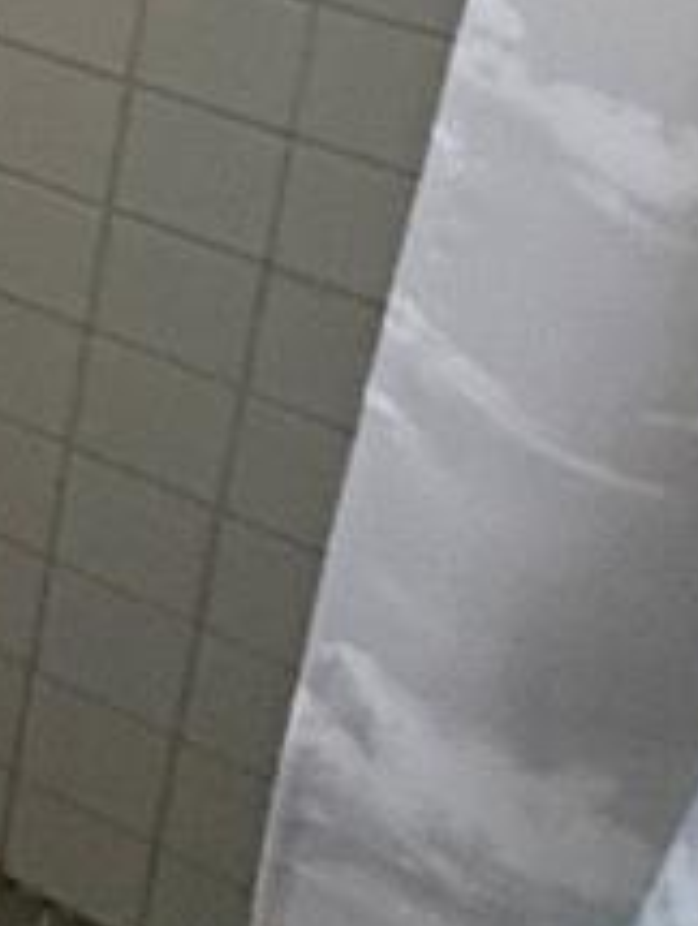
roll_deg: -2.5
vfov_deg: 19.8
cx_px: -879
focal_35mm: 78
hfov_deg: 14.2
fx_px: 2091
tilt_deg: -13.3
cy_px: -637
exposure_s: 1/60
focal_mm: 2.22
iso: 320
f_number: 2.2
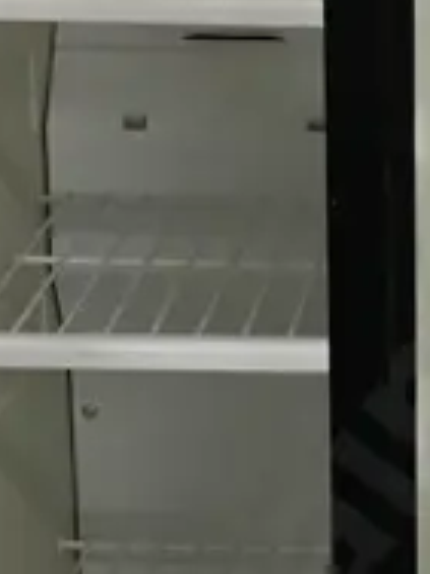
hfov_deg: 9.3
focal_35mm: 158
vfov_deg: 12.5
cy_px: 336
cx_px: 479
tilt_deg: -16.7
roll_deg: -1.8
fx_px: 2617
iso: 32
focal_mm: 4.15
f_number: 2.2
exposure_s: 1/17
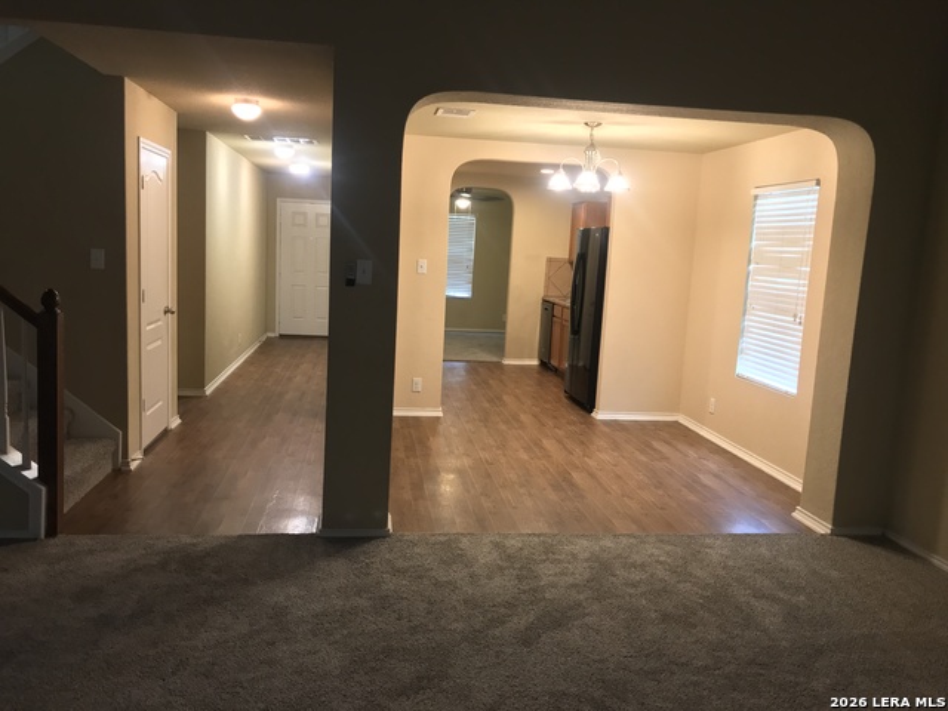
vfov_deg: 49.7
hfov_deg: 63.4
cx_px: 474
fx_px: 767
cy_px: 356
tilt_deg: -5.3
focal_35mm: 28
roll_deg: -3.4
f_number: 1.8
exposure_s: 1/30
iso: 100
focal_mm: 3.99
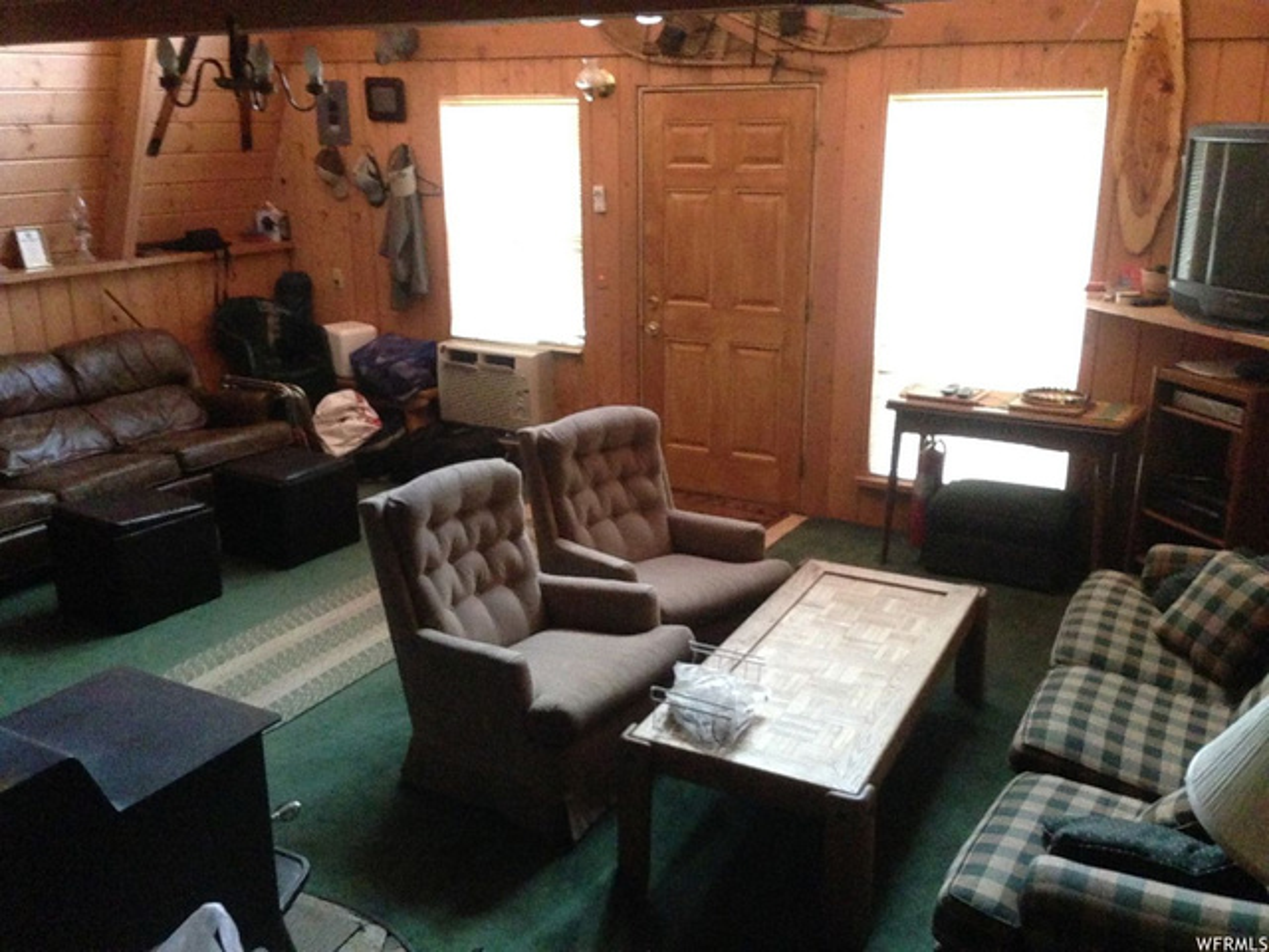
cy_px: 476
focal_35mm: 33
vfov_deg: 42.9
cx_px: 634
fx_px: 1210
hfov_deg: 55.4
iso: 1250
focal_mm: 4.12
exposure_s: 1/15
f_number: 2.4
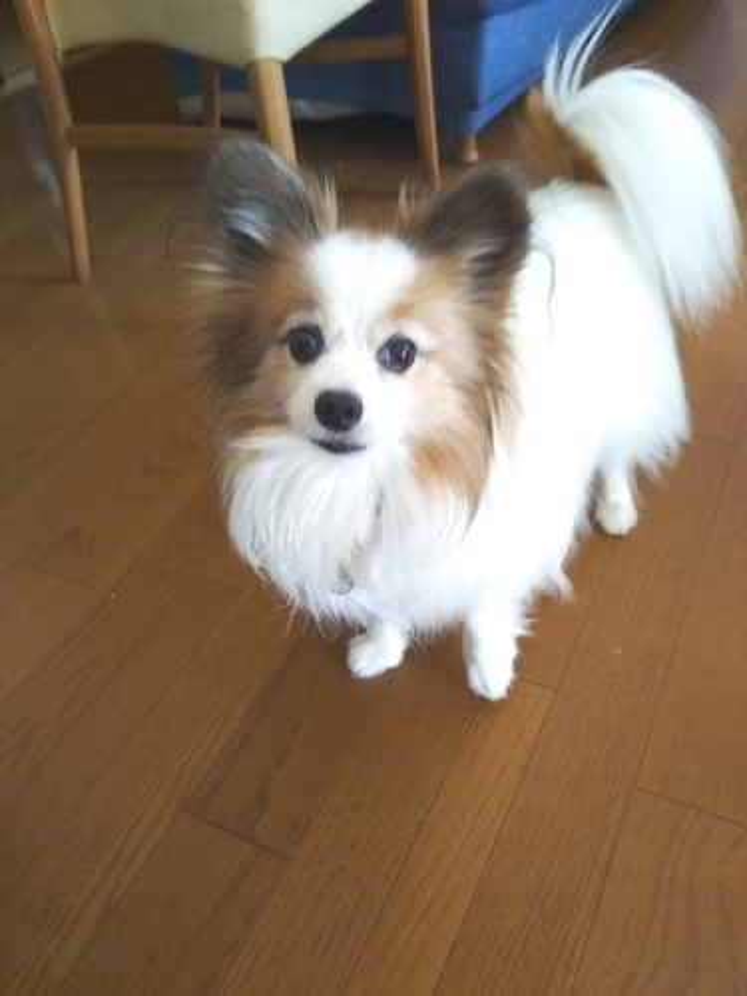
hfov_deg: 46.8
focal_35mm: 30
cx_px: 374
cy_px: 498
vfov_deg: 60.0
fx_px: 863
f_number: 2.2
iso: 320
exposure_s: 1/30
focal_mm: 4
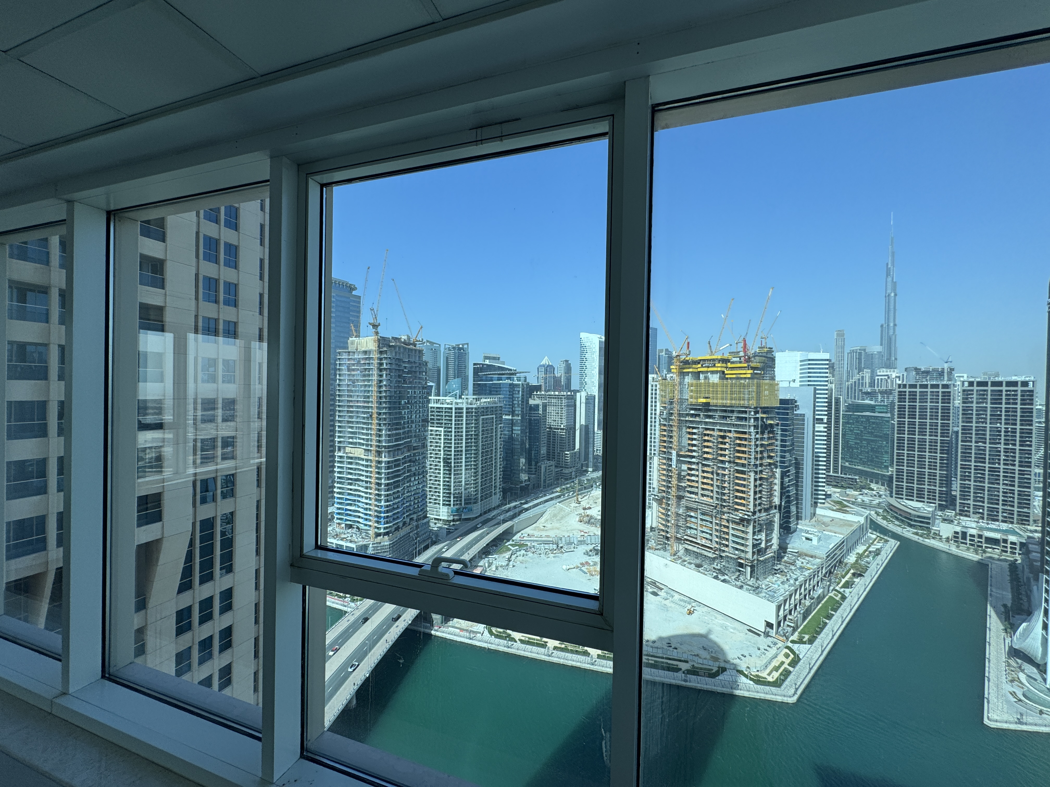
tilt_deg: -0.3
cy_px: 394
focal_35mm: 14
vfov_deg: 85.7
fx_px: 425
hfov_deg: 102.1
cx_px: 525
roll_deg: -1.6
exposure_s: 1/693
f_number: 2.2
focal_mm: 2.22
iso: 40
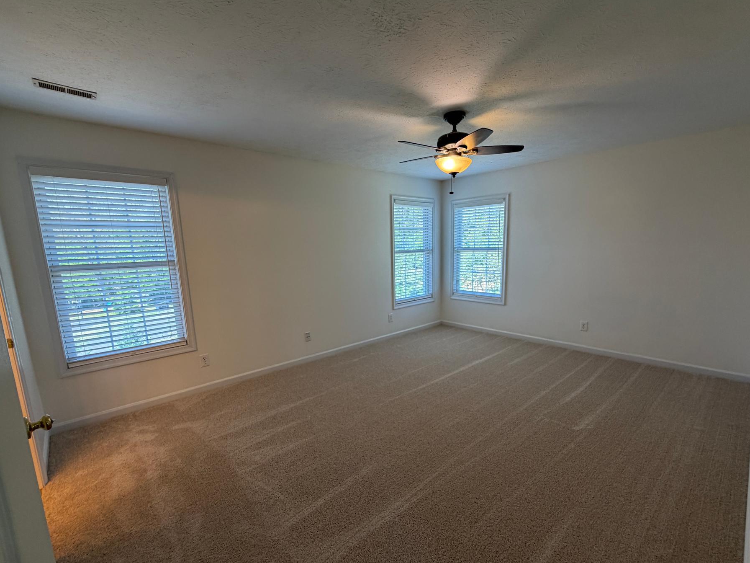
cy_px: 305
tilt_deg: -10.2
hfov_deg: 94.5
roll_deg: +1.2
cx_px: 388
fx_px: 347
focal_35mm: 16
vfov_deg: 78.0
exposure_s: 1/120
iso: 125
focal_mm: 2.22
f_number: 2.2
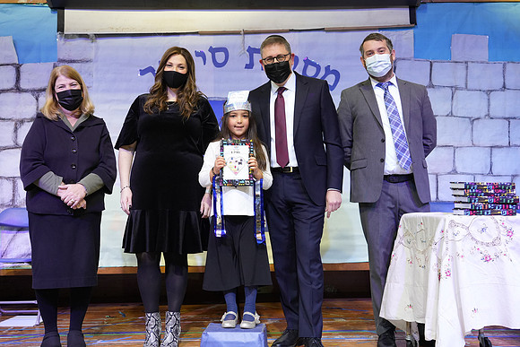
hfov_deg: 46.4
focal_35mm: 42
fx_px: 607
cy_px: 174
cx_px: 260
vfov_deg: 31.9
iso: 2500
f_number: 4.5
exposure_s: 1/100
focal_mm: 42
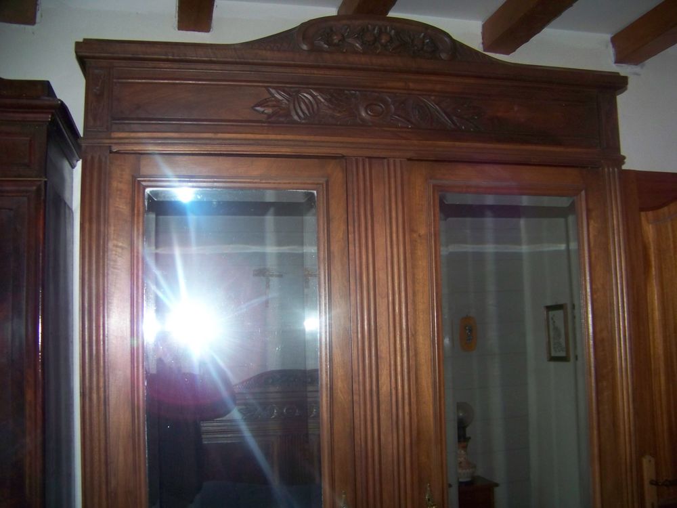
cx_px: 338
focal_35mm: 36
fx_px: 704
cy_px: 254
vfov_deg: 39.7
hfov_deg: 51.4
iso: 200
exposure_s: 1/30
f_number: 2.8
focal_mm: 5.85
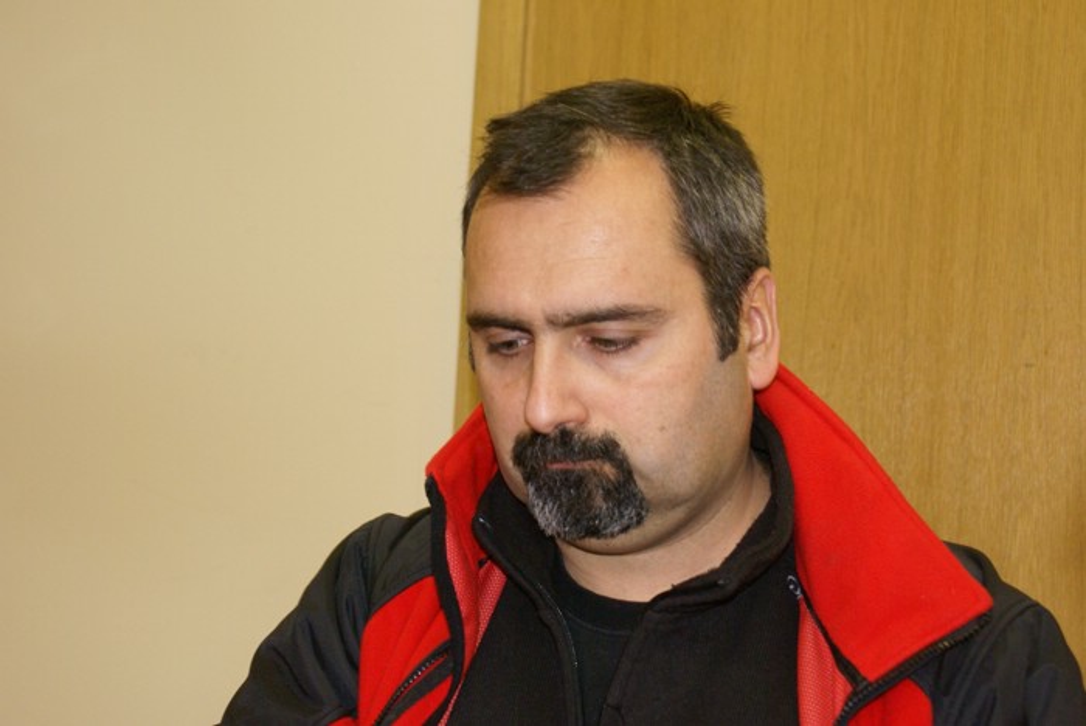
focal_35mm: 68
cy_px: 363
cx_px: 543
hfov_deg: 29.8
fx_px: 2038
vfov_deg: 20.2
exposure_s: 1/25
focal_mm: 45
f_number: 5.6
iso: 800
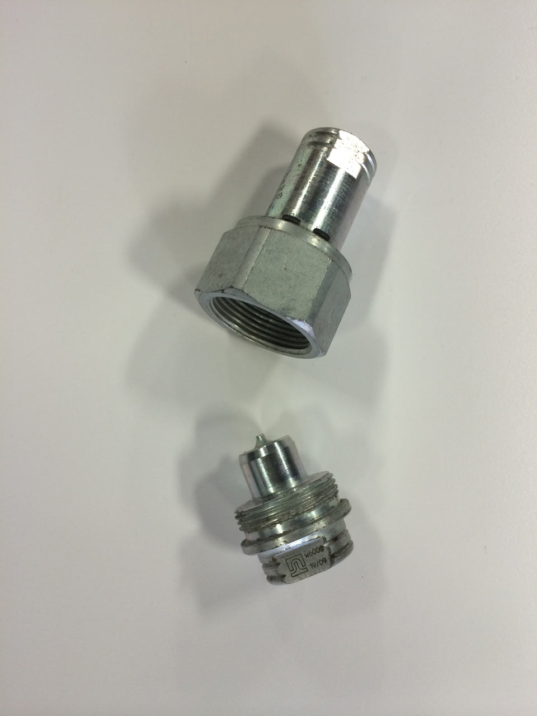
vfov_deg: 60.0
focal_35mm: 30
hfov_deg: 46.8
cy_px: 358
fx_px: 621
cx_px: 268
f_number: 2.2
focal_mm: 4.12
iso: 50
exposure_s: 1/40
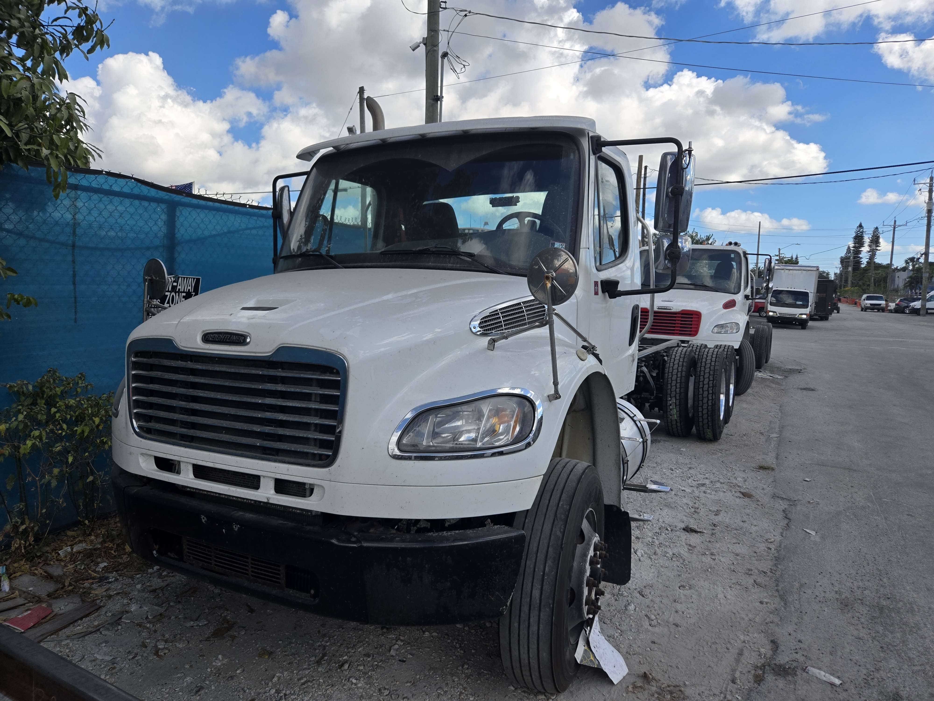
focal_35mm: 23
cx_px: 467
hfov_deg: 73.9
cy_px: 350
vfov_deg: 58.9
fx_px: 621
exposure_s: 1/2921
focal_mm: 5.4
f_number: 1.8
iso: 50
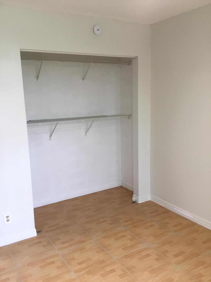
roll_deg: +1.5
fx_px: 252
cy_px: 141
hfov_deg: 45.4
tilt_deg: -9.4
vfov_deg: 58.4
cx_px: 106
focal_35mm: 31
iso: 64
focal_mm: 3.3
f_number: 2.4
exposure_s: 1/30
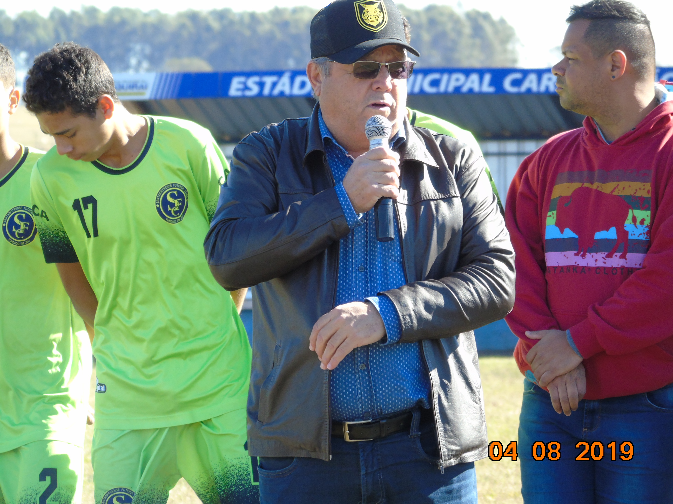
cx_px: 336
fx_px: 8107
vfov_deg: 3.6
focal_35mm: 417
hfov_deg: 4.8
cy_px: 252
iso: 160
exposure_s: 1/125
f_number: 5.3
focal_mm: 74
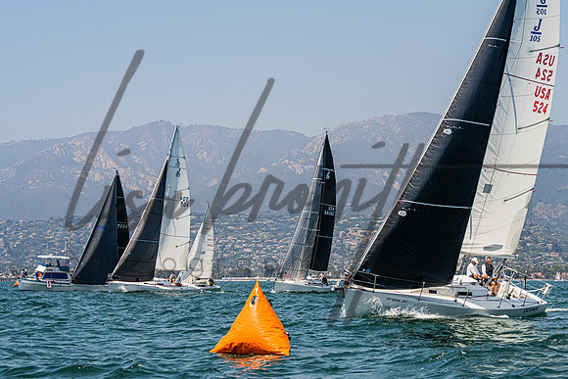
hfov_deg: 23.1
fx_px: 1392
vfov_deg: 15.5
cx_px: 312
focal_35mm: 88
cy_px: 208
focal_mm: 70
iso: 500
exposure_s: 1/1600
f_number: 8
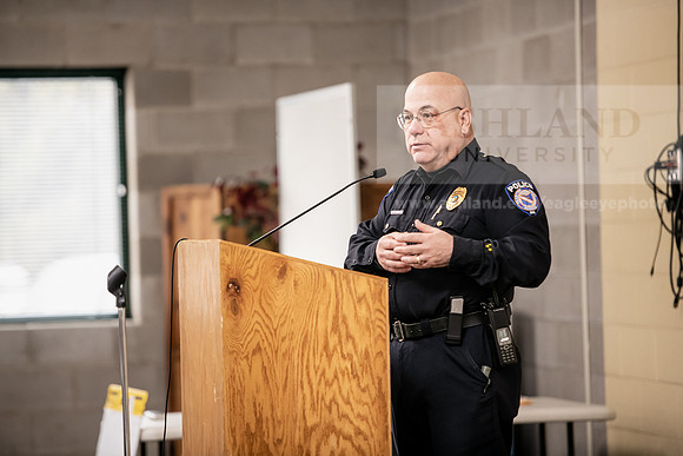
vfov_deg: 8.1
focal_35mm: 170
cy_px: 228
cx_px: 342
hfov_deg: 12.1
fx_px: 3226
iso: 1600
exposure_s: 1/200
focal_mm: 170
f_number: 2.8
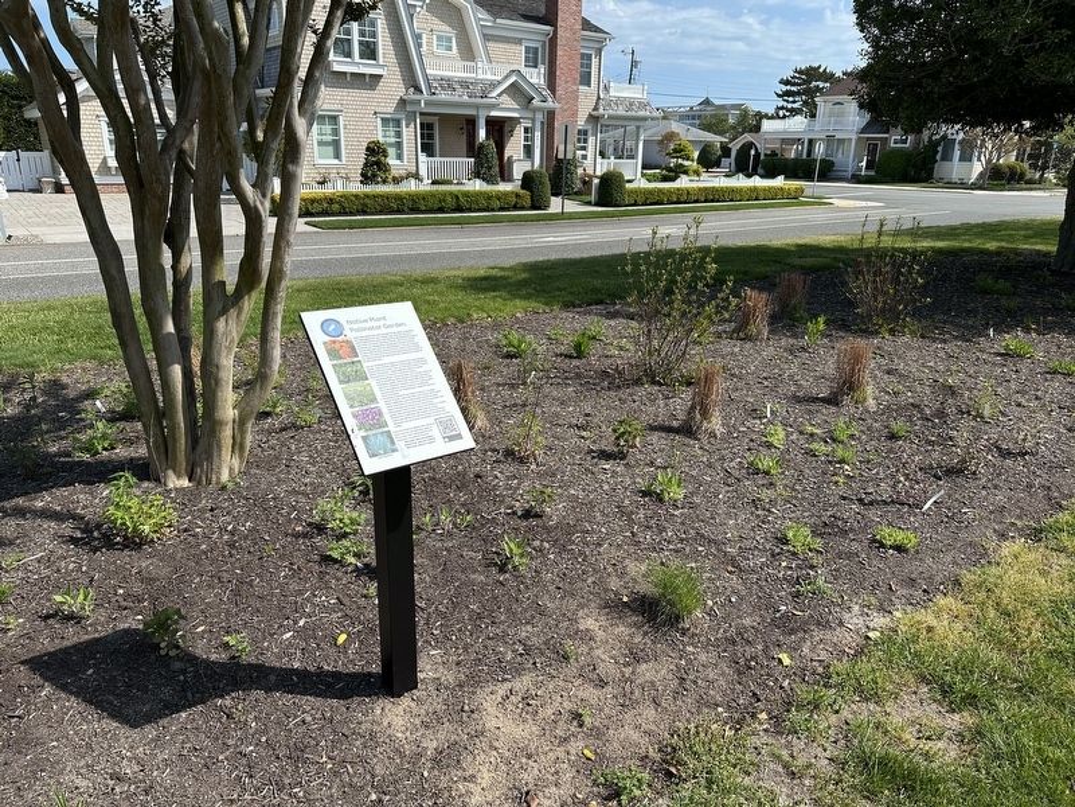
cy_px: 404
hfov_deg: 71.6
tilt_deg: -19.0
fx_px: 745
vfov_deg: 56.8
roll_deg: -1.8
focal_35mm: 24
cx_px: 538
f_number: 1.78
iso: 80
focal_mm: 6.86
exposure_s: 1/3155
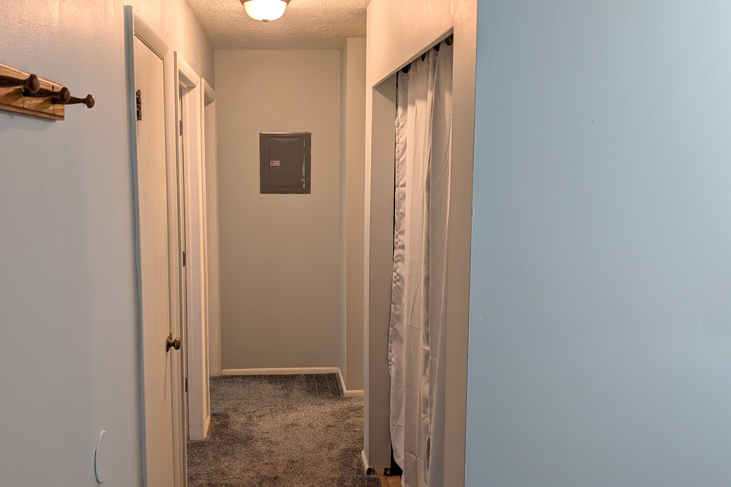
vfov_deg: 42.3
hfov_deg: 59.8
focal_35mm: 31
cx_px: 291
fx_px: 629
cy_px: 237
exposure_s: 1/30
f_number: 1.68
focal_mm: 6.9
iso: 44
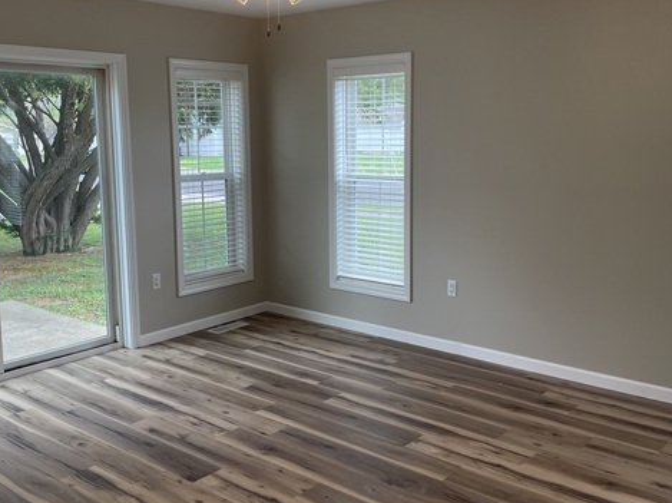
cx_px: 329
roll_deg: +1.6
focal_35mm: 37
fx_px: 718
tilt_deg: -7.1
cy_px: 232
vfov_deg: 38.6
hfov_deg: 50.2
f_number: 1.6
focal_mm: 4.2
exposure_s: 1/120
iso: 50
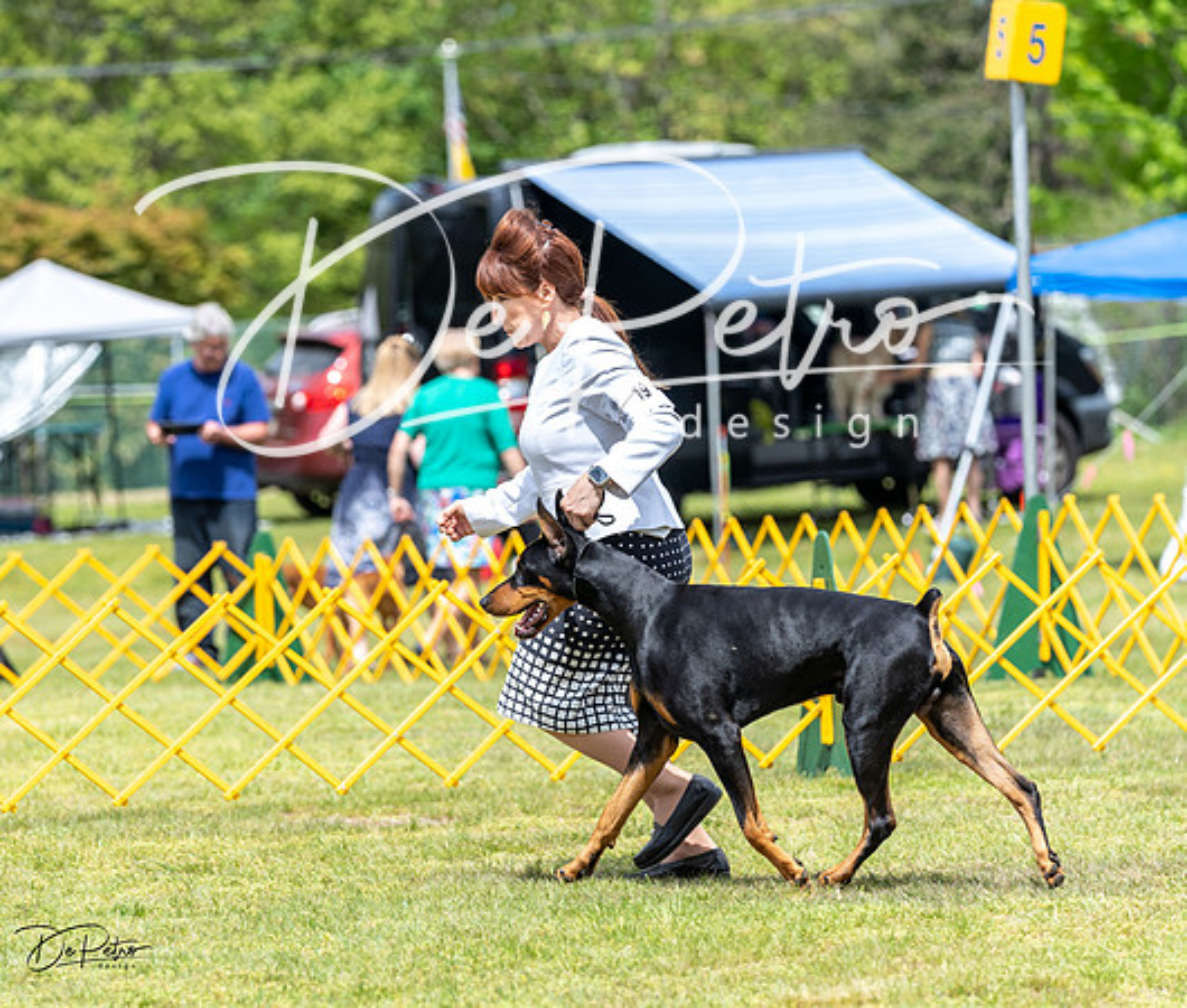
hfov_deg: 8.9
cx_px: 488
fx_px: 7633
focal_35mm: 212
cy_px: 506
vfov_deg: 7.6
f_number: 4.5
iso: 100
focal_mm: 179
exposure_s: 1/640
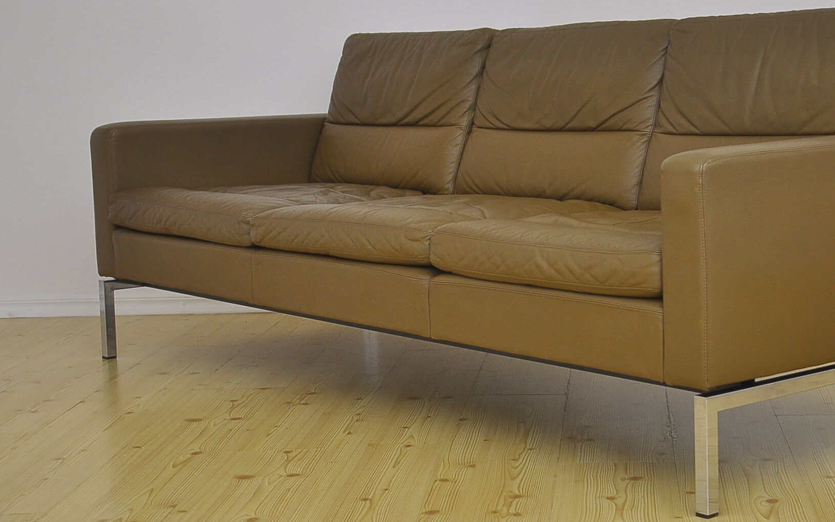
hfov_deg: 27.0
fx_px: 1729
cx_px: 536
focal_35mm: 76
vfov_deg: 17.1
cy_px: 218
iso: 400
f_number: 4.5
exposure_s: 1/200
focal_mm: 38
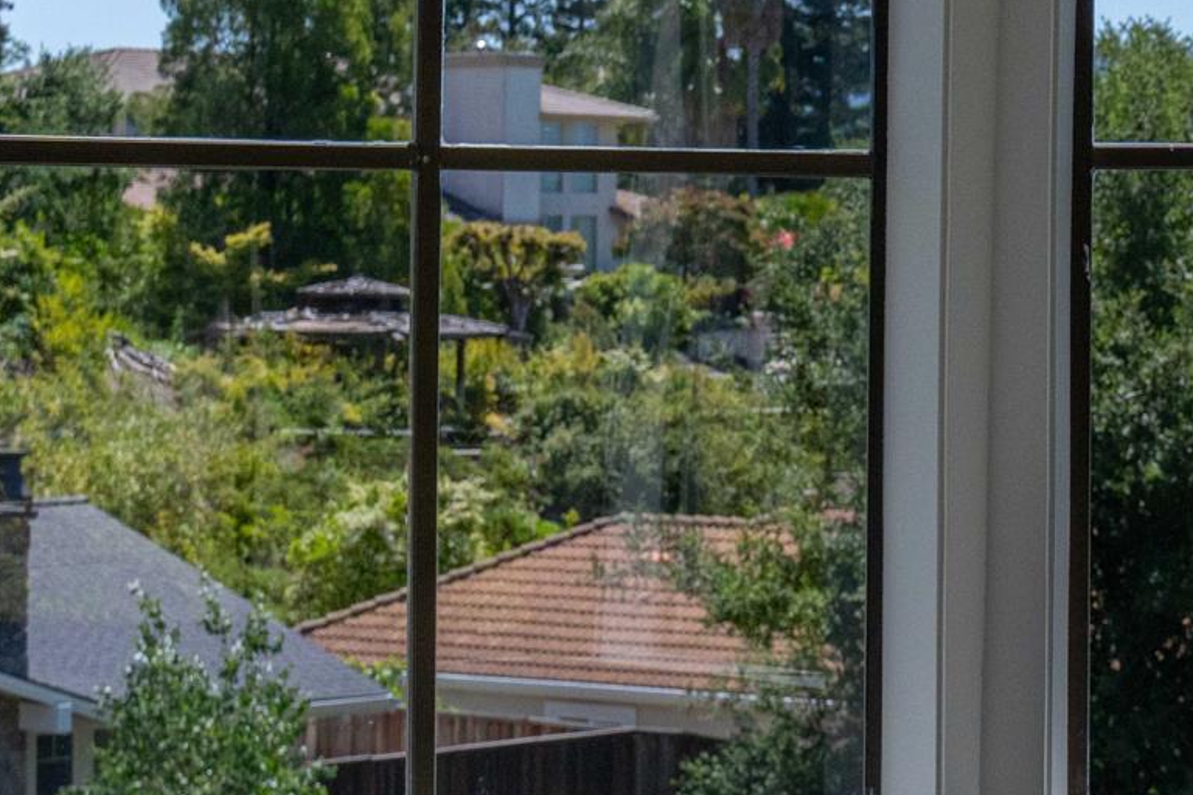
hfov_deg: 14.1
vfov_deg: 9.8
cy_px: 238
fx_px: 4639
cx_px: 1555
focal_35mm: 140
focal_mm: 35
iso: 800
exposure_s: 1/2000
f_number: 8
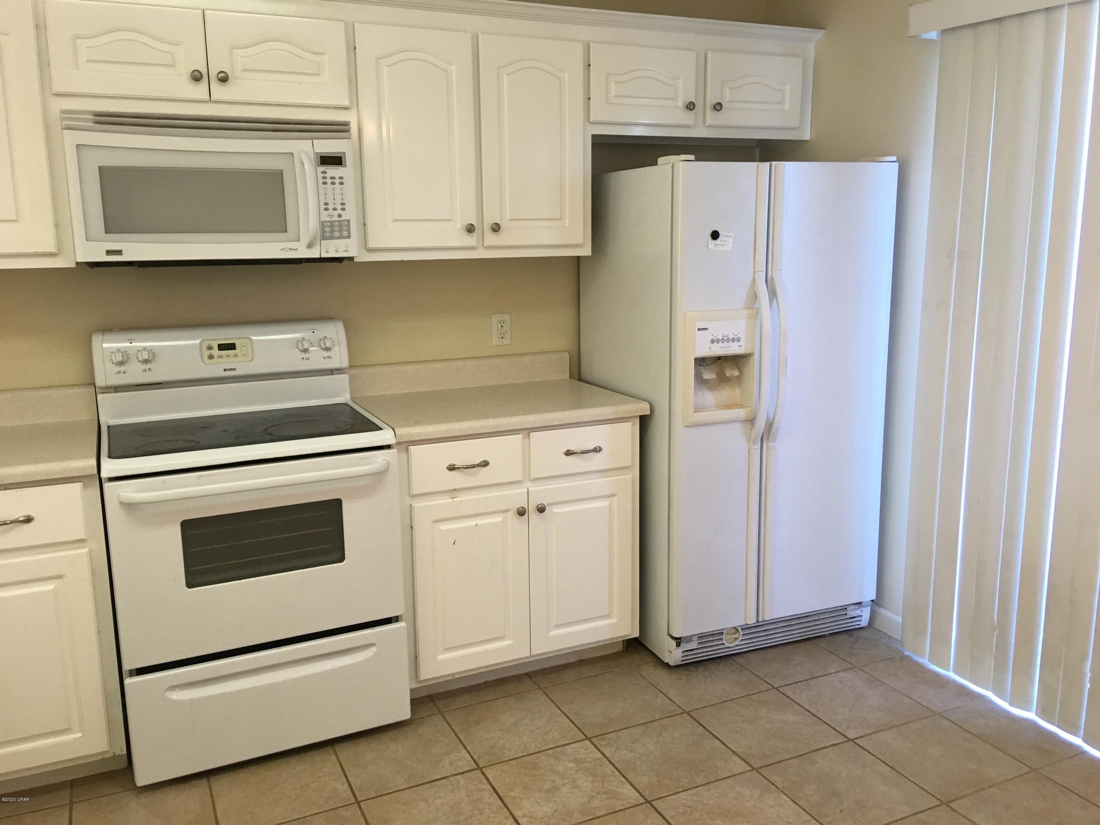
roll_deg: +0.4
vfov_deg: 48.2
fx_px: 922
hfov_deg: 61.7
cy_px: 412
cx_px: 550
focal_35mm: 29
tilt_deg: -8.6
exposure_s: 1/30
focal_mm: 4.15
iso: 40
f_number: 2.2
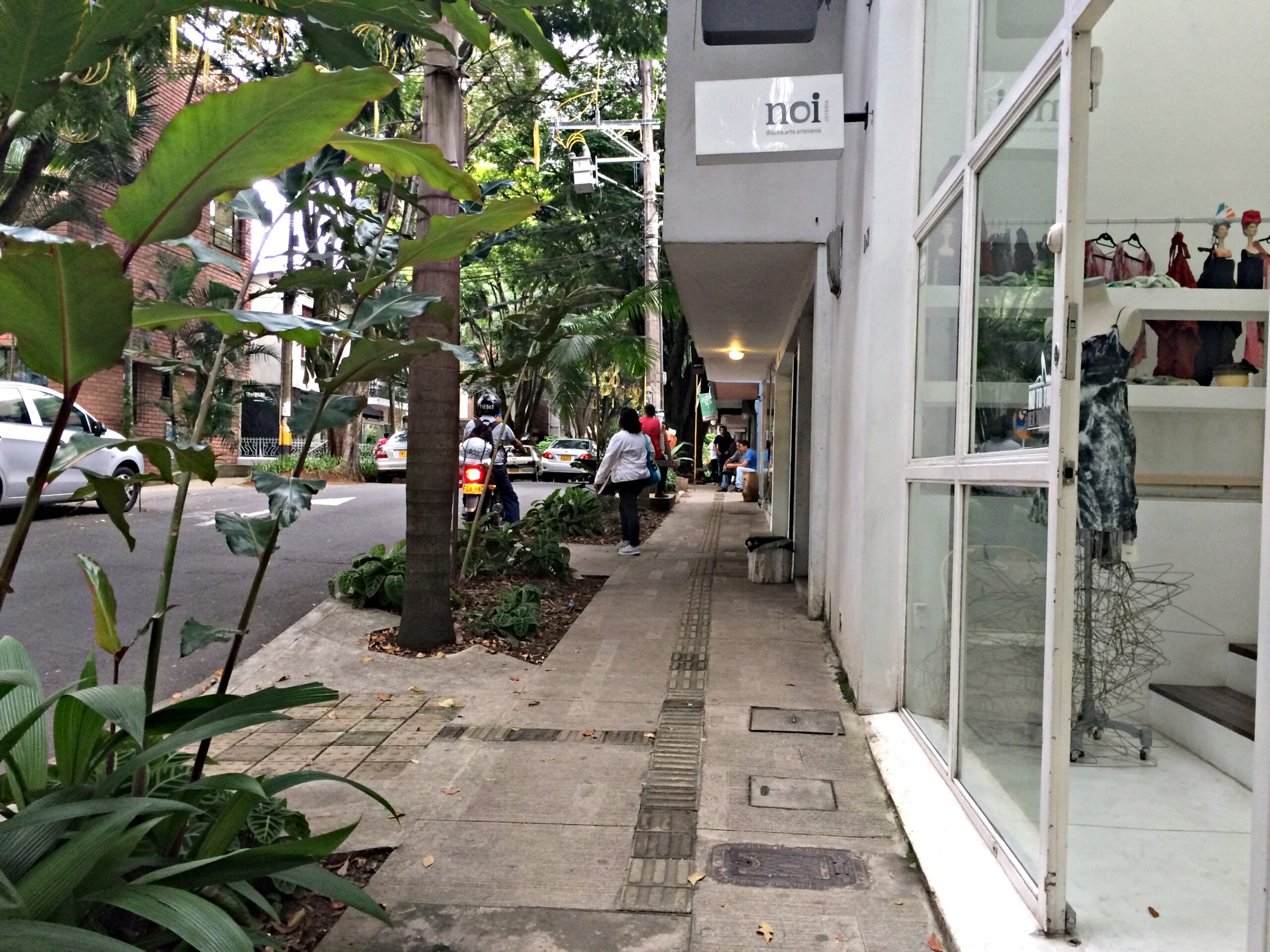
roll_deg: -1.3
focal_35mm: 29
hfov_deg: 61.7
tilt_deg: +0.3
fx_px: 1064
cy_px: 476
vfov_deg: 48.2
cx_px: 635
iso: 64
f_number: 2.2
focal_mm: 4.15
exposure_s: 1/30
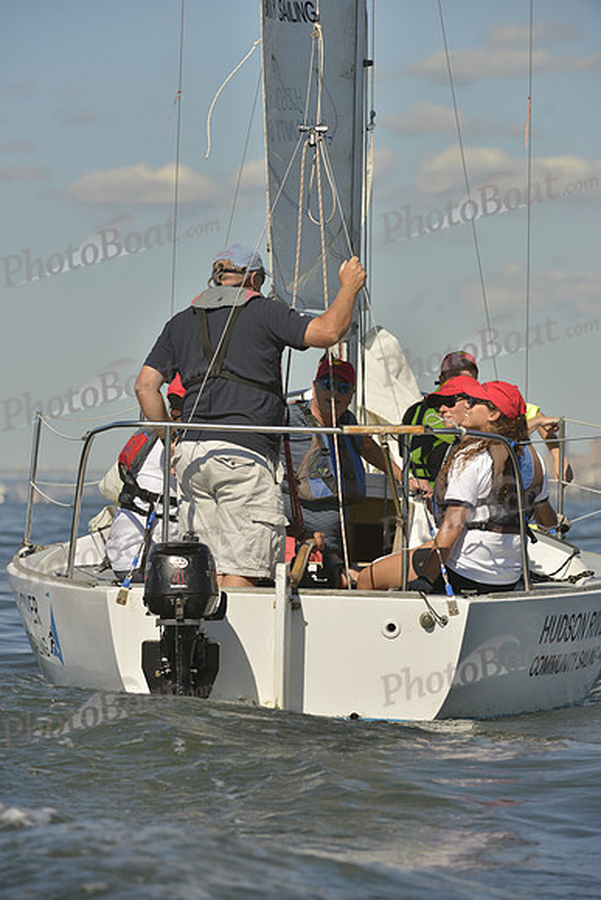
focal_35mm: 200
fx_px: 5005
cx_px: 300
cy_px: 450
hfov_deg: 6.9
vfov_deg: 10.3
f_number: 6.3
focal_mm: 200
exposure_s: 1/1250
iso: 200
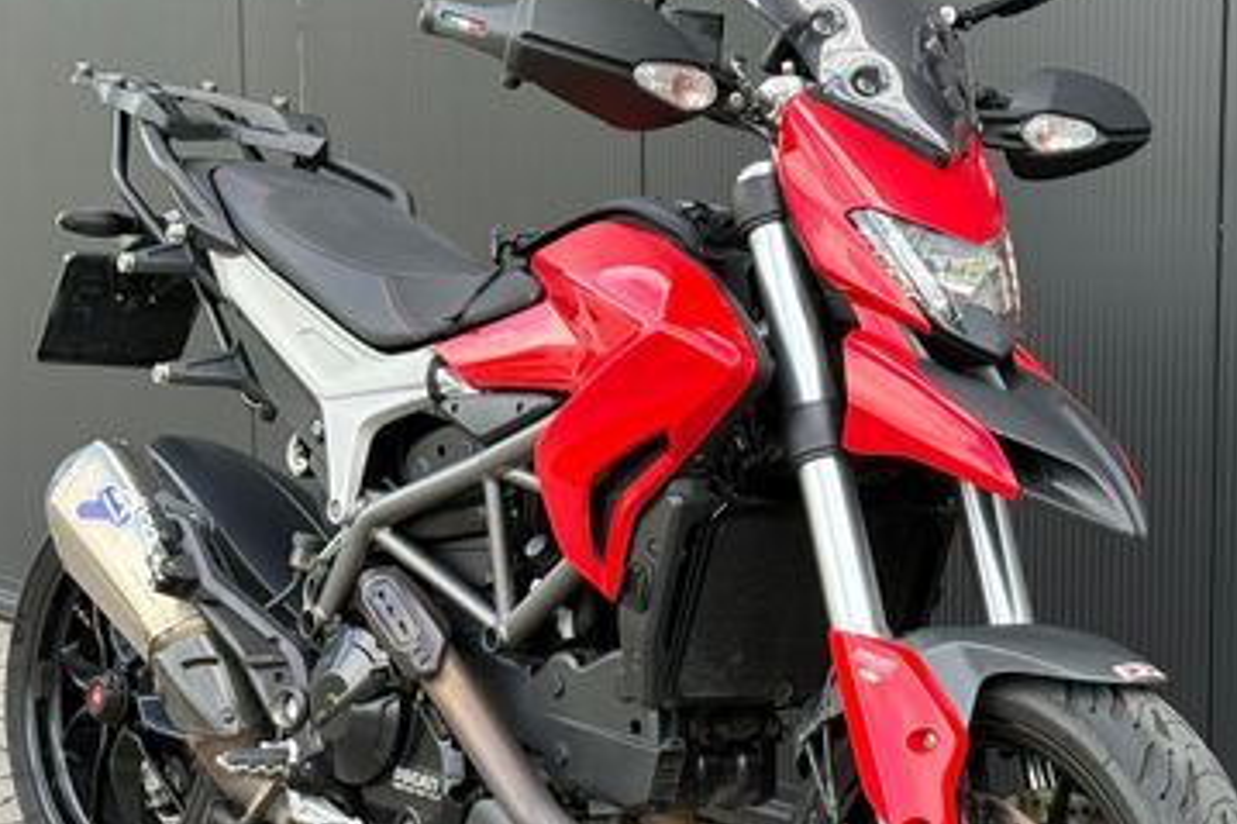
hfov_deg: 22.9
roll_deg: +0.6
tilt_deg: -7.8
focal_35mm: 89
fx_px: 3057
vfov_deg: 15.3
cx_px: 710
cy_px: 500
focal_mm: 6.76
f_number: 1.78
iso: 100
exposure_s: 1/455
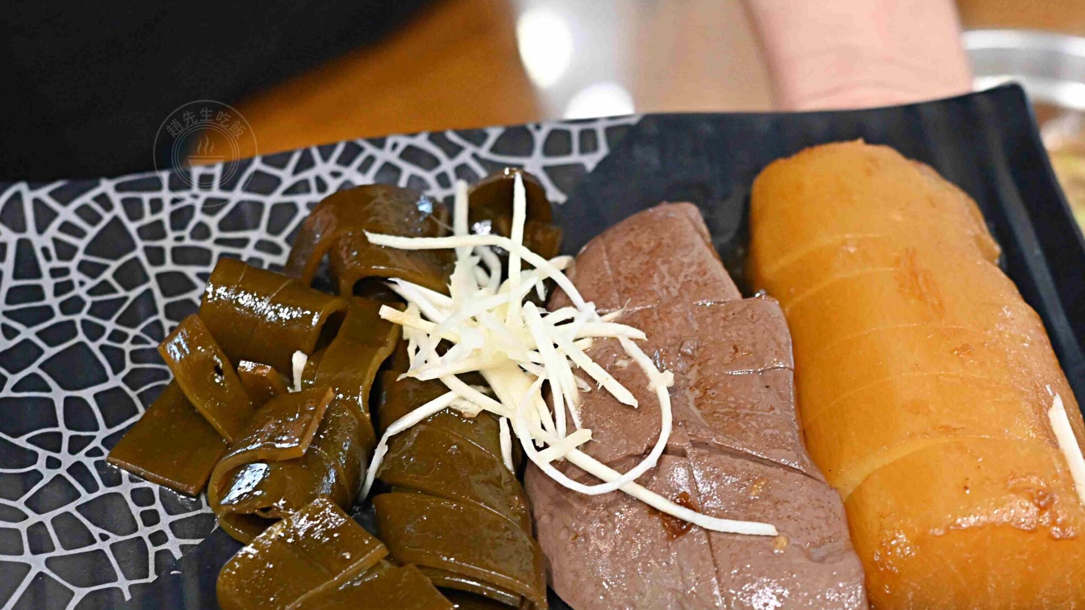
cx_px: 591
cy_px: 462
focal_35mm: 102
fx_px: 2934
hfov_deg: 20.9
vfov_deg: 11.8
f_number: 3.2
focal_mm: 50
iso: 2800
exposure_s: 1/200
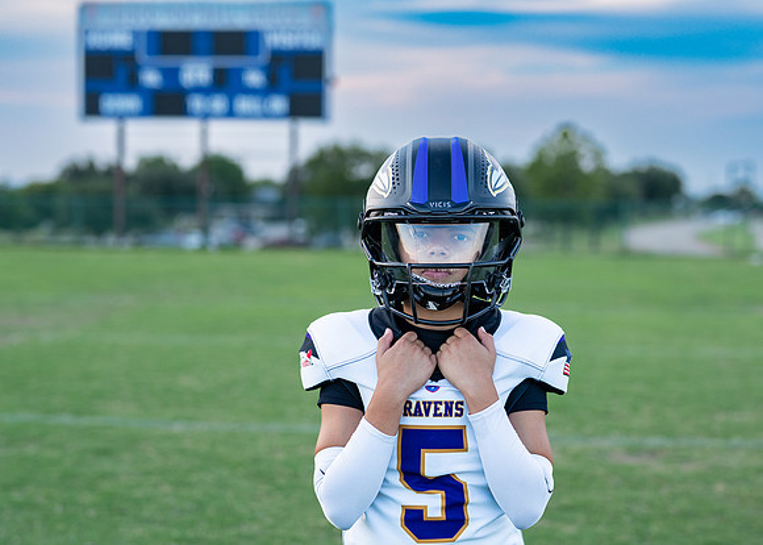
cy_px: 294
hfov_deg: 28.8
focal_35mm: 69
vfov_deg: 20.8
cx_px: 441
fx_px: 1486
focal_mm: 50
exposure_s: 1/400
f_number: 2
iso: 160
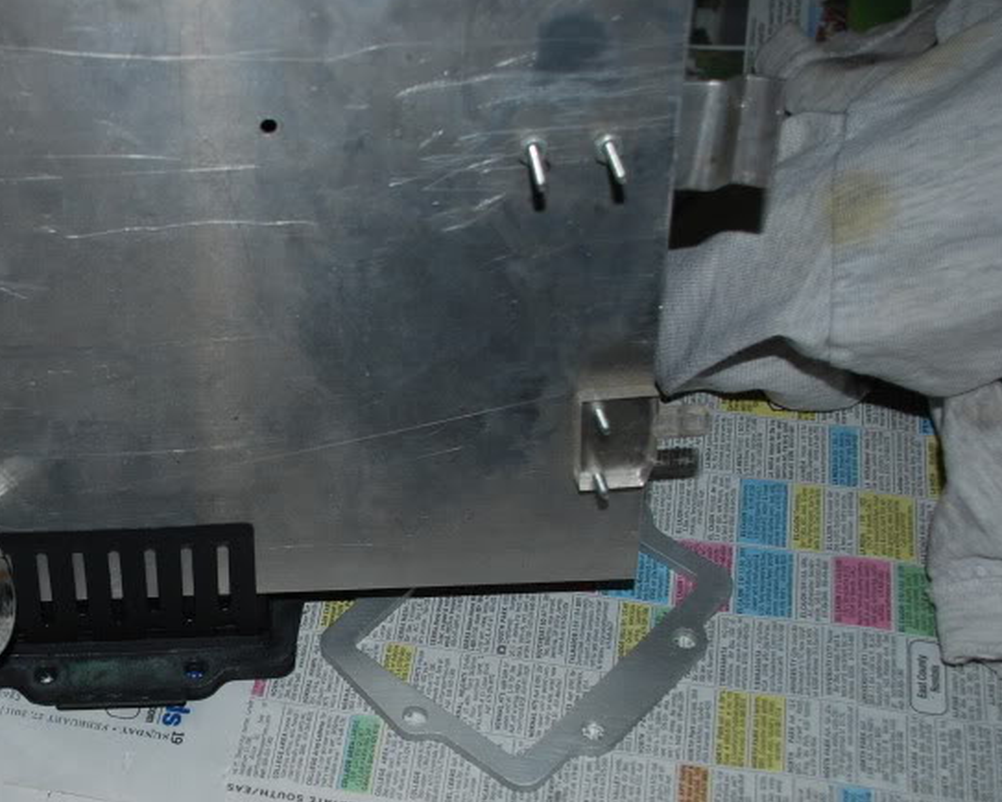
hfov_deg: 26.5
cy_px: 580
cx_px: 77
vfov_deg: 22.0
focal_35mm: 69
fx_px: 2047
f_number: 4
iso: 100
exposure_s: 1/125
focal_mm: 26
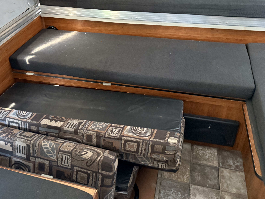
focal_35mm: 35
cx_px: 102
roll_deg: +0.6
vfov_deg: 40.3
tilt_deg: -31.3
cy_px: 69
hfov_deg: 52.2
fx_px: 268
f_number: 1.78
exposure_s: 1/60
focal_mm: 6.76
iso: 800
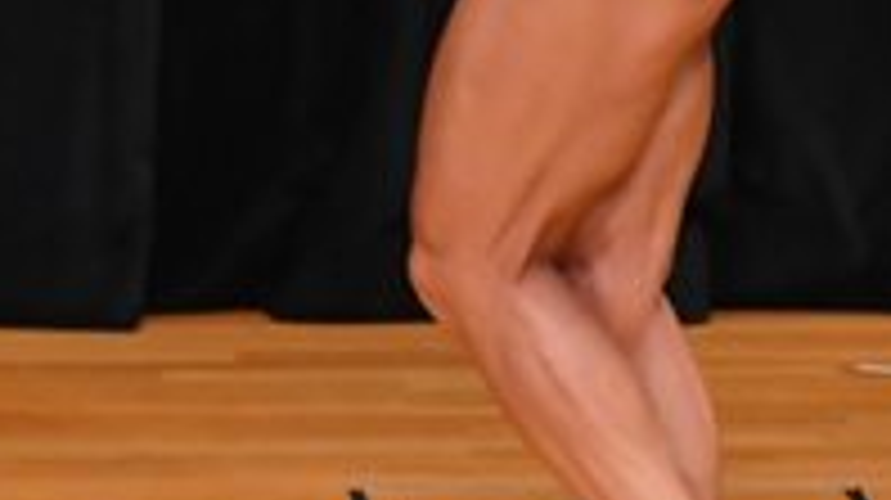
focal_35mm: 1108
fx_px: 26156
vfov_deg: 1.1
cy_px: -72
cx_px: 1690
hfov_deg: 1.9
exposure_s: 1/400
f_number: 5.6
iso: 4000
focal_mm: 180
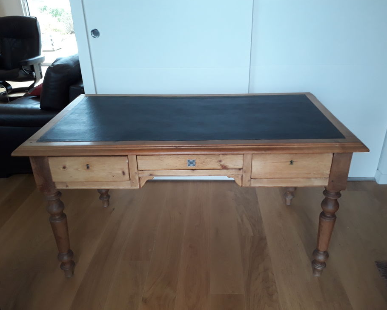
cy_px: 151
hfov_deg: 60.4
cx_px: 206
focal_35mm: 29
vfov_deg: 50.0
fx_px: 332
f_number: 1.9
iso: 200
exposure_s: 1/33
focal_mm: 3.6
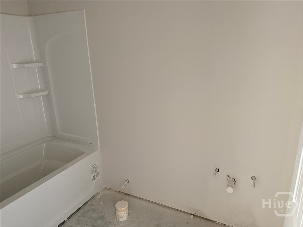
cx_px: 152
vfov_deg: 56.8
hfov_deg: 71.6
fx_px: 210
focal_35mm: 24
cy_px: 114
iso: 320
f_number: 1.78
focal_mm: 6.76
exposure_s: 1/60
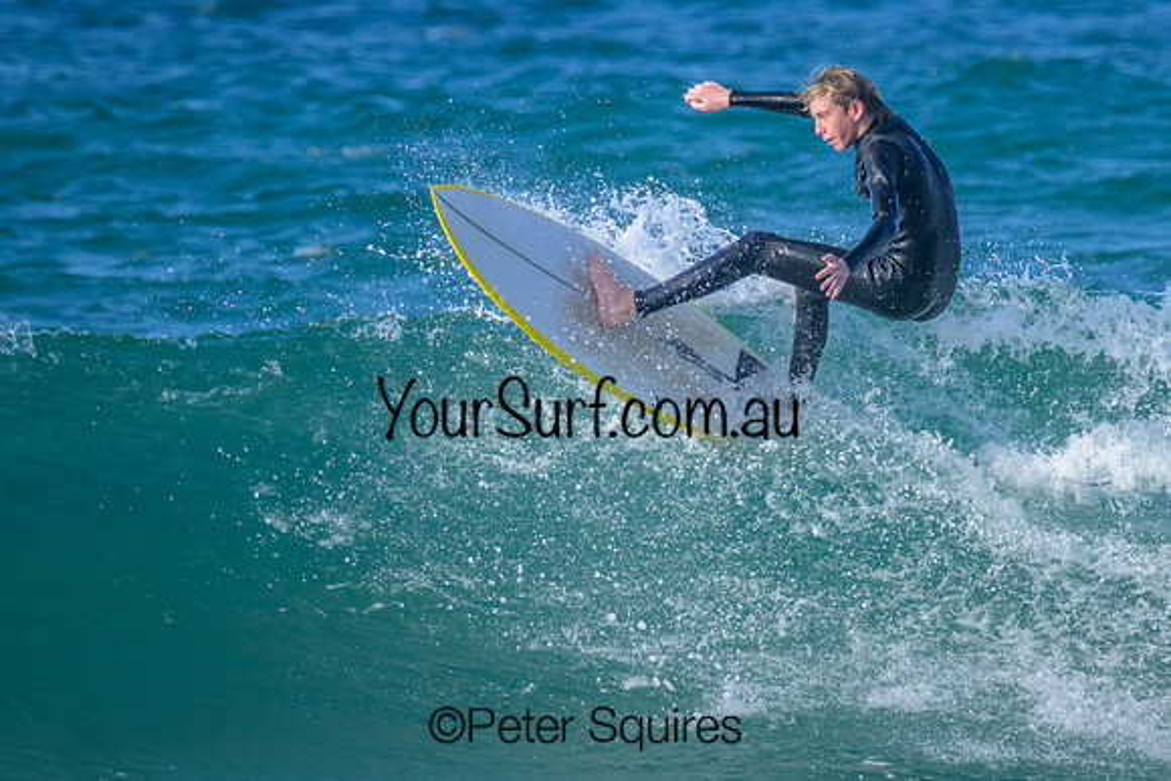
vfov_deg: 1.3
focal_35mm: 1100
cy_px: 318
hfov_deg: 1.9
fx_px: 35789
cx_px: 747
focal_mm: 800
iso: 2500
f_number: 11
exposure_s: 1/2000
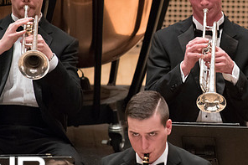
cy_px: 34
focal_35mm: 1176
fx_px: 8096
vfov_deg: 1.2
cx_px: 225
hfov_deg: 1.8
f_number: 5.6
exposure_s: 1/125
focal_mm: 600
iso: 6400
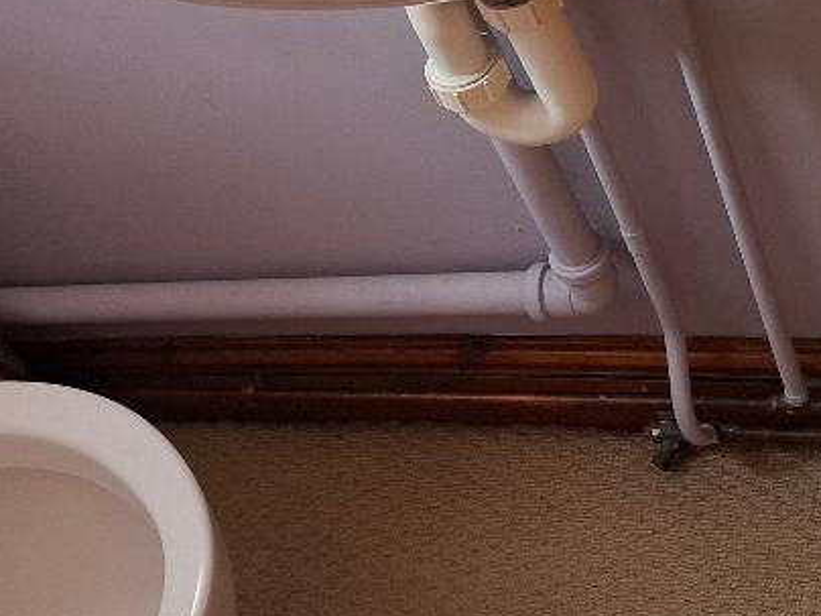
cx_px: 278
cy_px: 151
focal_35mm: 74
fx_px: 1755
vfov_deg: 19.7
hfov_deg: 26.2
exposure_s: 1/100
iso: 250
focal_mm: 5.54
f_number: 1.8
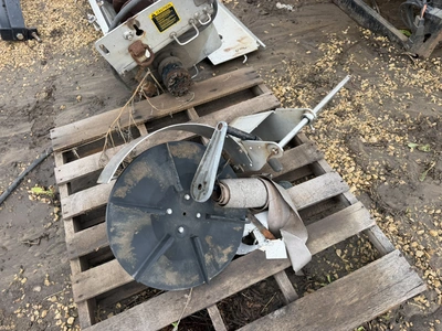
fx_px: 306
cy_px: 166
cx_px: 221
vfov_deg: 56.8
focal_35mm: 24
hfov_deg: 71.6
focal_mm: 6.76
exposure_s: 1/325
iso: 80
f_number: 1.78
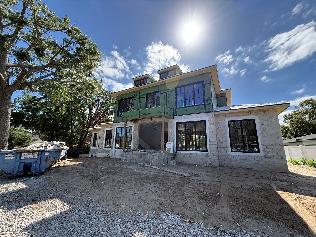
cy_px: 118
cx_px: 158
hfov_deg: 102.1
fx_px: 128
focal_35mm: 14
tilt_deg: +14.4
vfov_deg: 85.7
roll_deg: -1.2
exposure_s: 1/1087
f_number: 2.2
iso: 64
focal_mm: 2.22
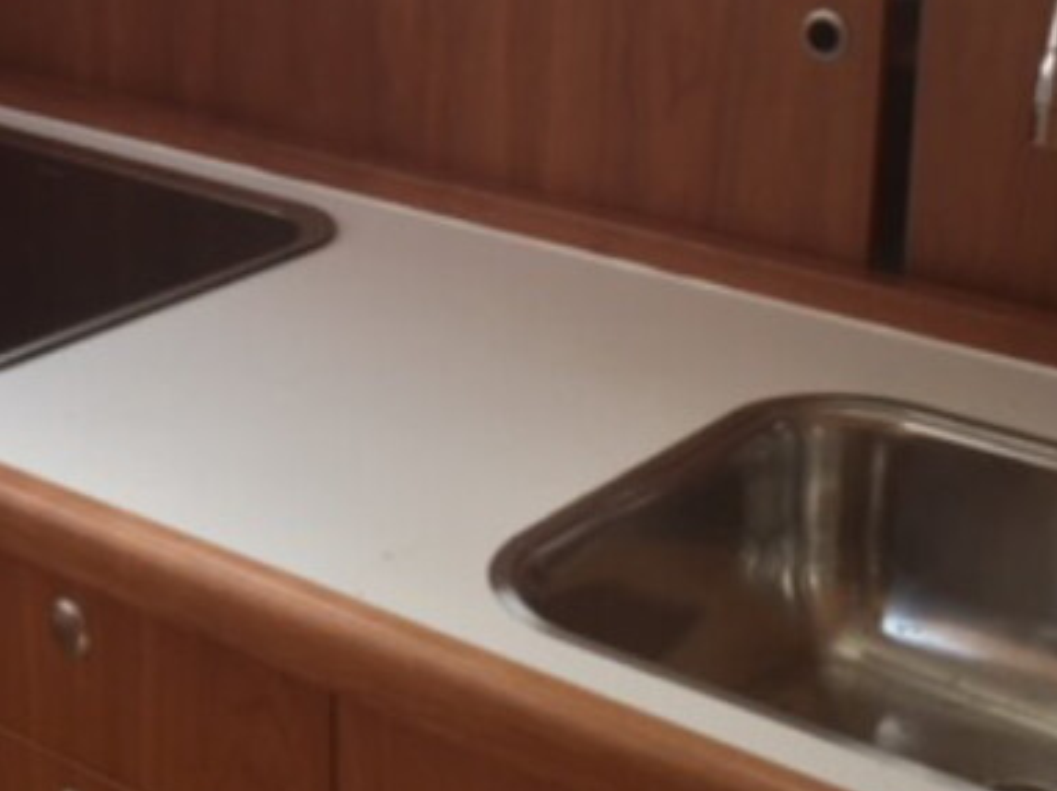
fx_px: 2319
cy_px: 94
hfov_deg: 25.4
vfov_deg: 19.1
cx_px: 274
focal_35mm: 76
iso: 50
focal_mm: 4.2
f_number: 2.2
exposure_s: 1/100
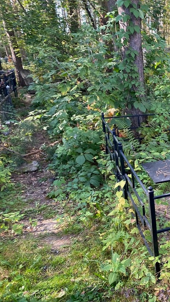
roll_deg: -4.2
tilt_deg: -18.1
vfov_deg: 52.8
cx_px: 202
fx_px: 305
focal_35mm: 38
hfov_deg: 27.5
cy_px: 150
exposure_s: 1/108
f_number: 1.8
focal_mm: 4.25
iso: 125
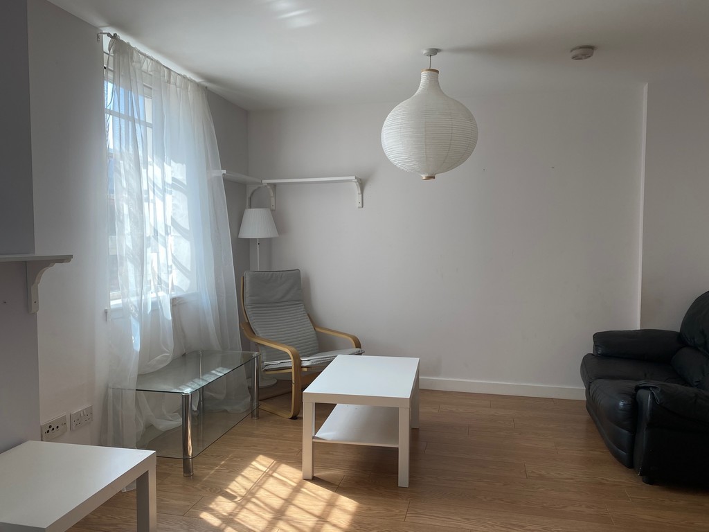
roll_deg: +0.0
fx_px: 533
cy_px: 266
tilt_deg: -2.9
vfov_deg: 53.1
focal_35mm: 26
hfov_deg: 67.3
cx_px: 354
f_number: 1.8
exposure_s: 1/156
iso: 32
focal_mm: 4.25
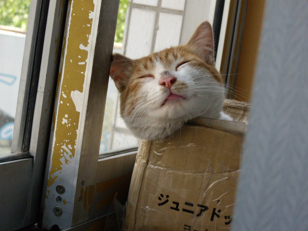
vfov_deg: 13.1
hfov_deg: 17.4
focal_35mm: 113
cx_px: 154
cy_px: 116
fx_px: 1005
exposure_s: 1/250
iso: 400
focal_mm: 23.7
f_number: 5.4
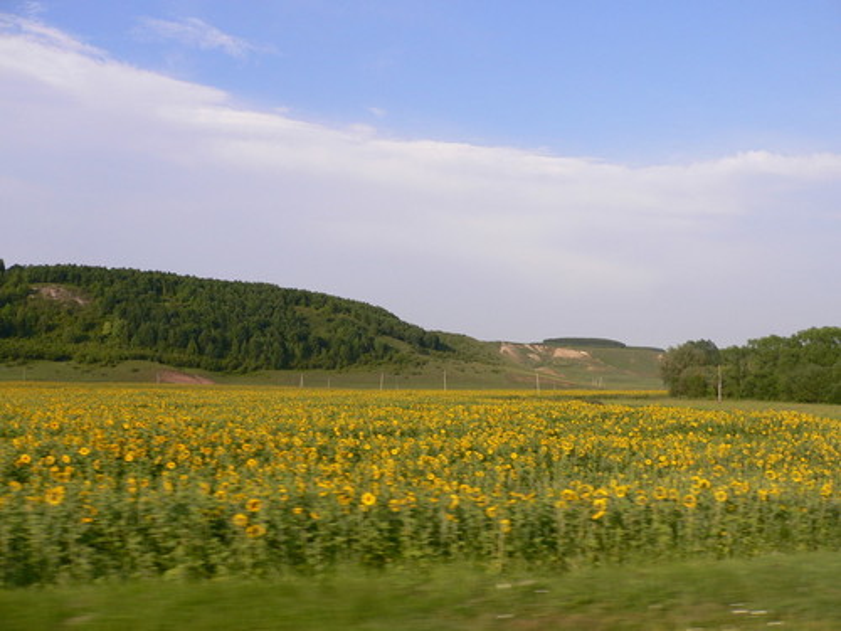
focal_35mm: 35
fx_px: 850
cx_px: 420
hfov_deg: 52.6
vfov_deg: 40.7
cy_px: 316
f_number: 5.6
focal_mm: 5.8
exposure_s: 1/250
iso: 80
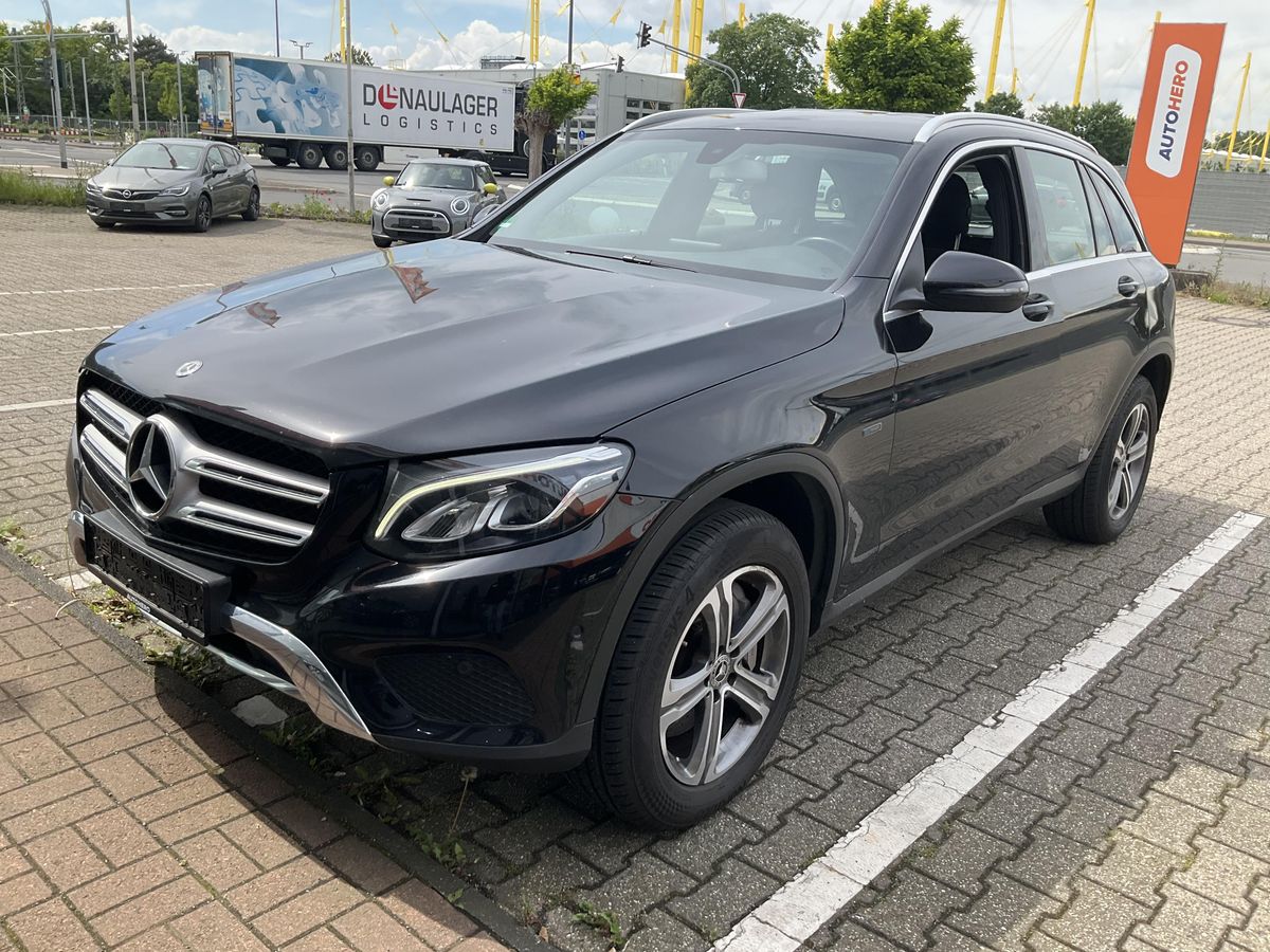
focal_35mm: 29
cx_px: 635
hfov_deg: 61.7
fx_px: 1064
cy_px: 476
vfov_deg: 48.2
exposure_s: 1/898
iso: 25
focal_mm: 3
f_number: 1.8
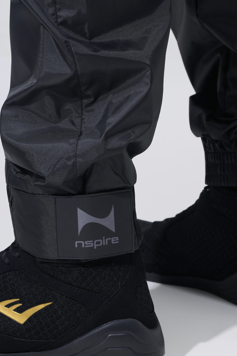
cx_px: 76
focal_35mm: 122
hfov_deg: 11.2
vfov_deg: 16.8
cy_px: 194
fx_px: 1205
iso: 64
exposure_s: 1/160
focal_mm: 85
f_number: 11
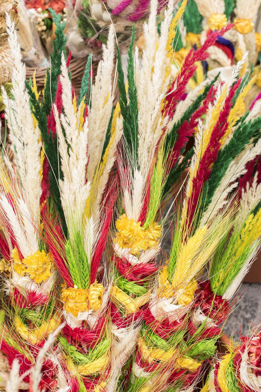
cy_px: 196
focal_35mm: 50
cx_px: 130
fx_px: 543
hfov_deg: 27.0
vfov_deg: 39.6
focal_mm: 50
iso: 400
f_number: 8
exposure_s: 1/100
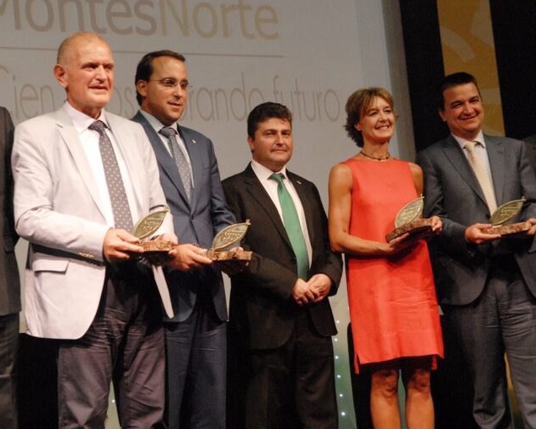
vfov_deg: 20.0
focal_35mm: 77
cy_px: 213
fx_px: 1215
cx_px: 245
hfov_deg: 24.9
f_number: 7.1
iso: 1250
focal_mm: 45
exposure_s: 1/160
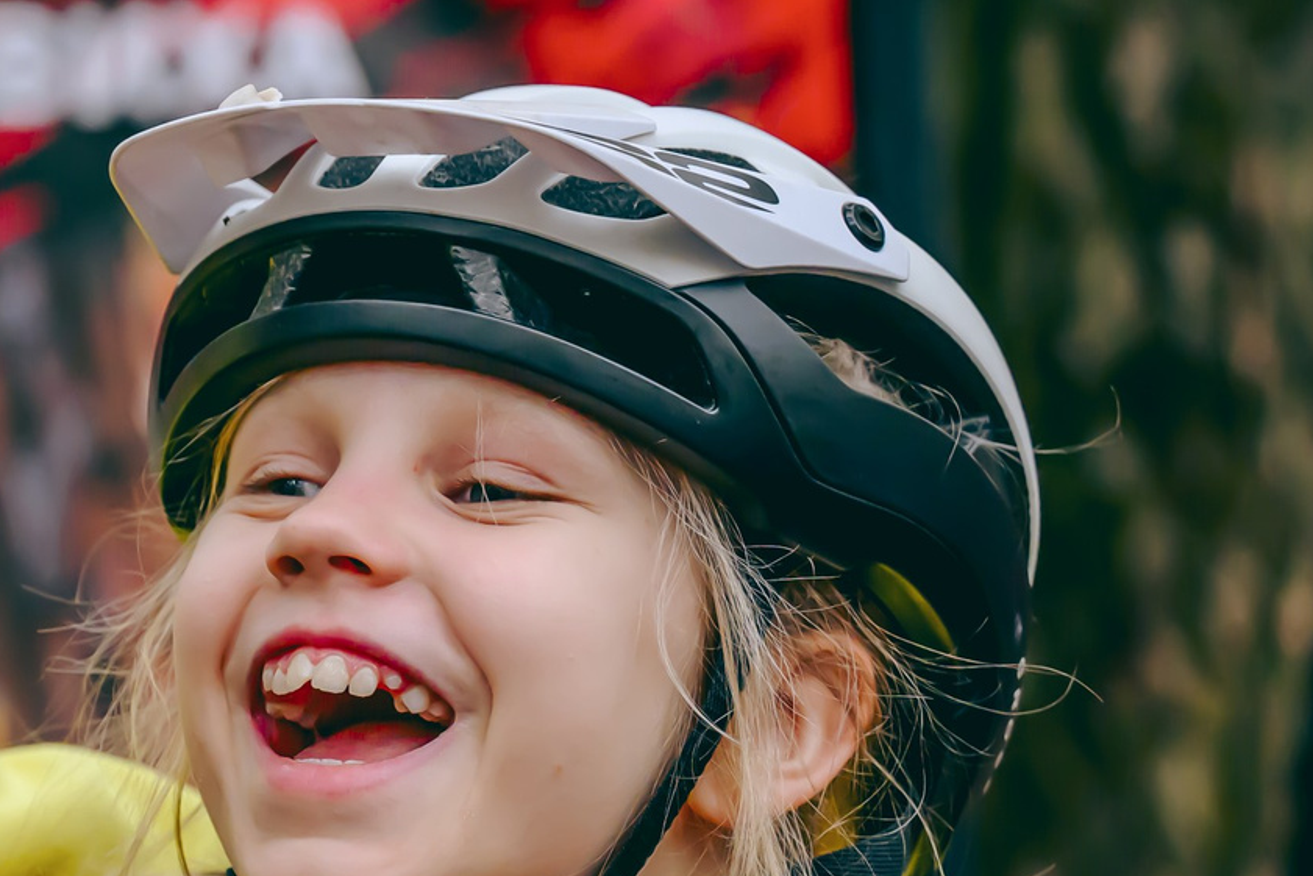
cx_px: -167
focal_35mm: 213
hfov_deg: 9.6
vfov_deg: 6.5
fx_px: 7769
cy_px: 504
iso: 1800
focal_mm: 70
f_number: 2.8
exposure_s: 1/1000
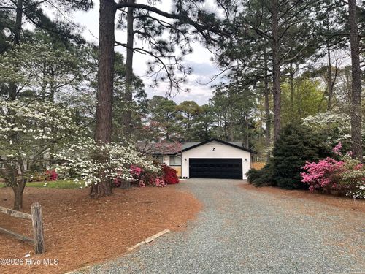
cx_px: 182
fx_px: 274
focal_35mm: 26
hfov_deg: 67.3
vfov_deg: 53.1
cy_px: 137
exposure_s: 1/121
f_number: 1.6
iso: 32
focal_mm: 5.1
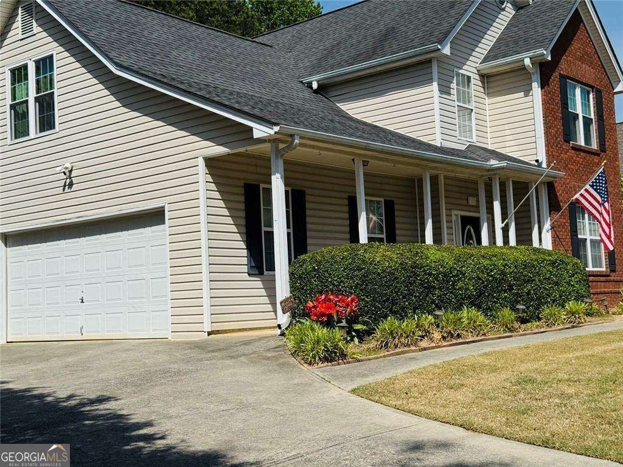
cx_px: 312
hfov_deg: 39.7
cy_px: 234
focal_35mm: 48
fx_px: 864
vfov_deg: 30.3
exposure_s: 1/7937
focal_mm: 6.76
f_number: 1.78
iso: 64
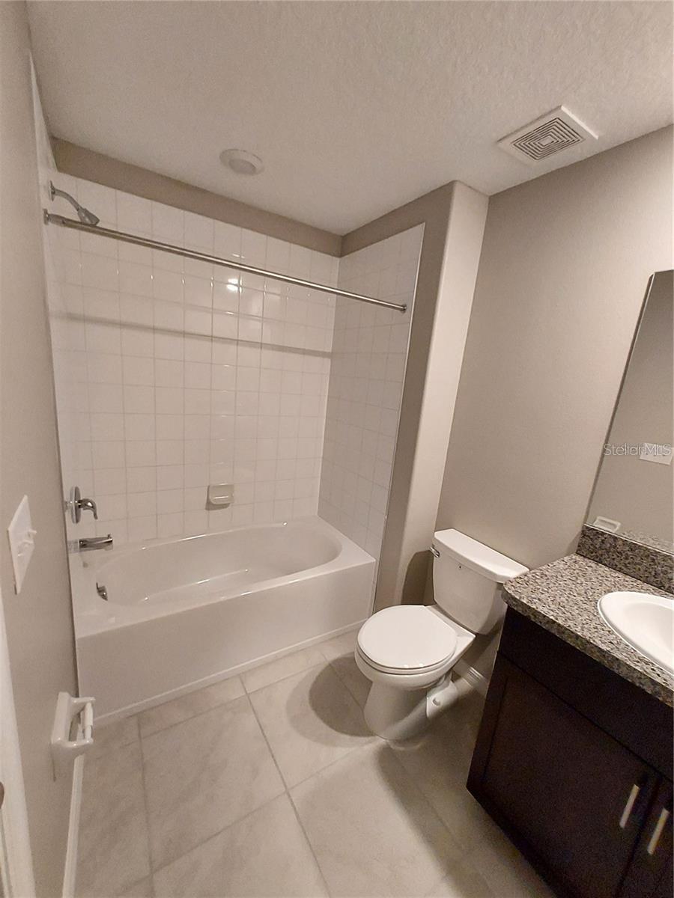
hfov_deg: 89.9
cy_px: 449
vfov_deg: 106.2
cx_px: 337
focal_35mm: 13
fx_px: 337
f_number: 2.2
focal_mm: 1.42
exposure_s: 1/33
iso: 250
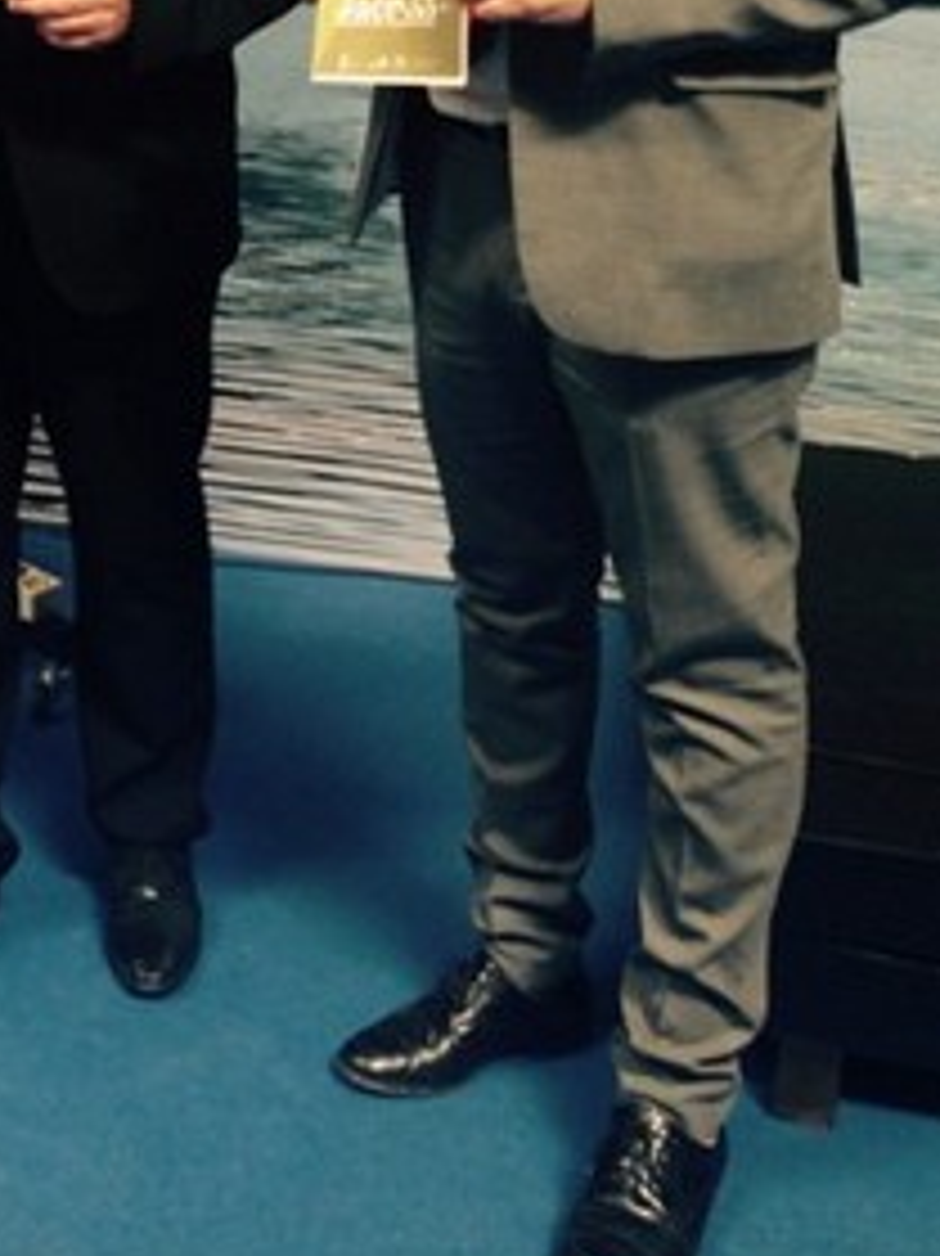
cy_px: 0
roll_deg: -1.4
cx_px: 40
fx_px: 2573
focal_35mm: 71
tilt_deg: -9.2
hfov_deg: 20.2
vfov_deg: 26.0
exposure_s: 1/24
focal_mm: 4.12
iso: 50
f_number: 2.4
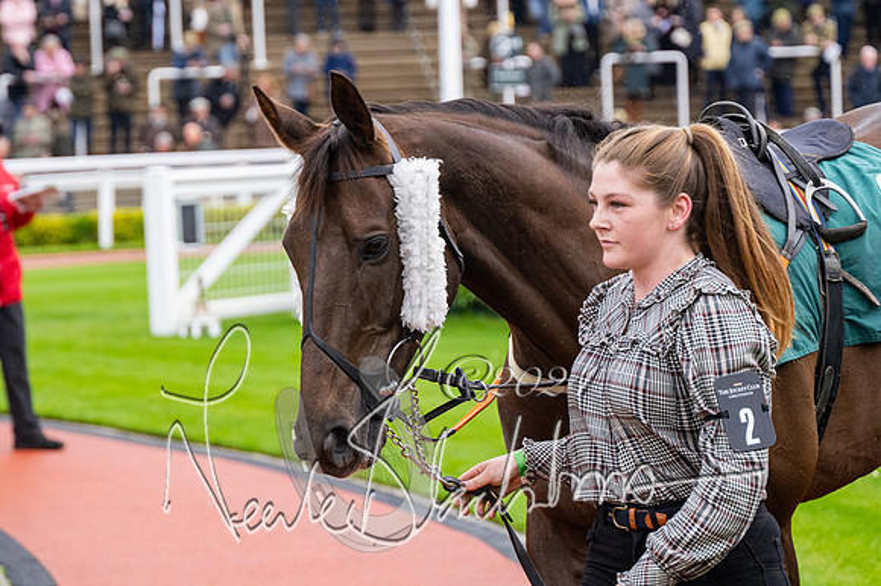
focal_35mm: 147
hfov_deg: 14.0
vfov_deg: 9.3
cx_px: 440
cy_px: 293
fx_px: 3595
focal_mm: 98
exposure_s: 1/1600
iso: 800
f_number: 4
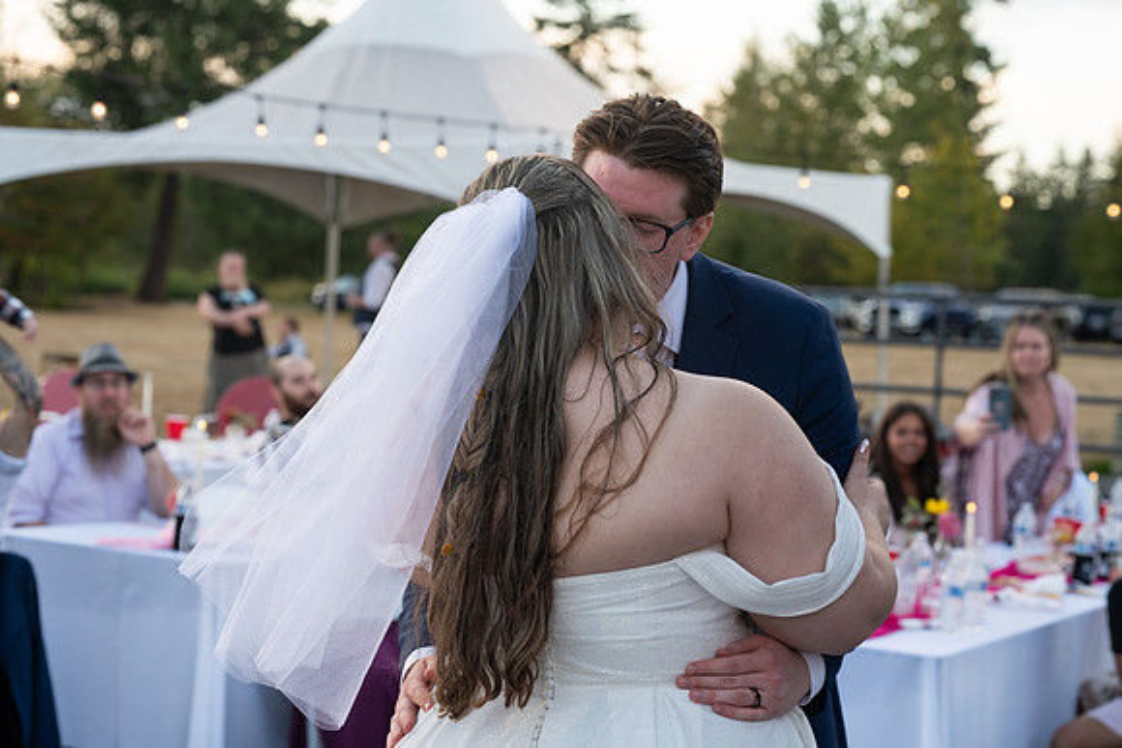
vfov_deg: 14.9
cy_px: 374
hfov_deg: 22.1
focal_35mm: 92
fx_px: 2868
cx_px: 561
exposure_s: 1/160
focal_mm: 92
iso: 400
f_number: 5.6
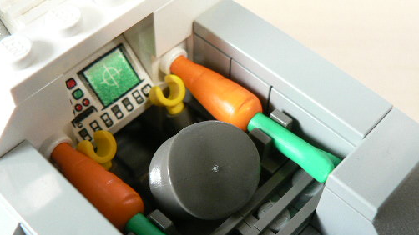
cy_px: 147
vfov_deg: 23.9
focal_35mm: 50
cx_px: 179
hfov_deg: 41.2
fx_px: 555
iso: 200
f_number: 2.8
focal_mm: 6
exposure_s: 1/15
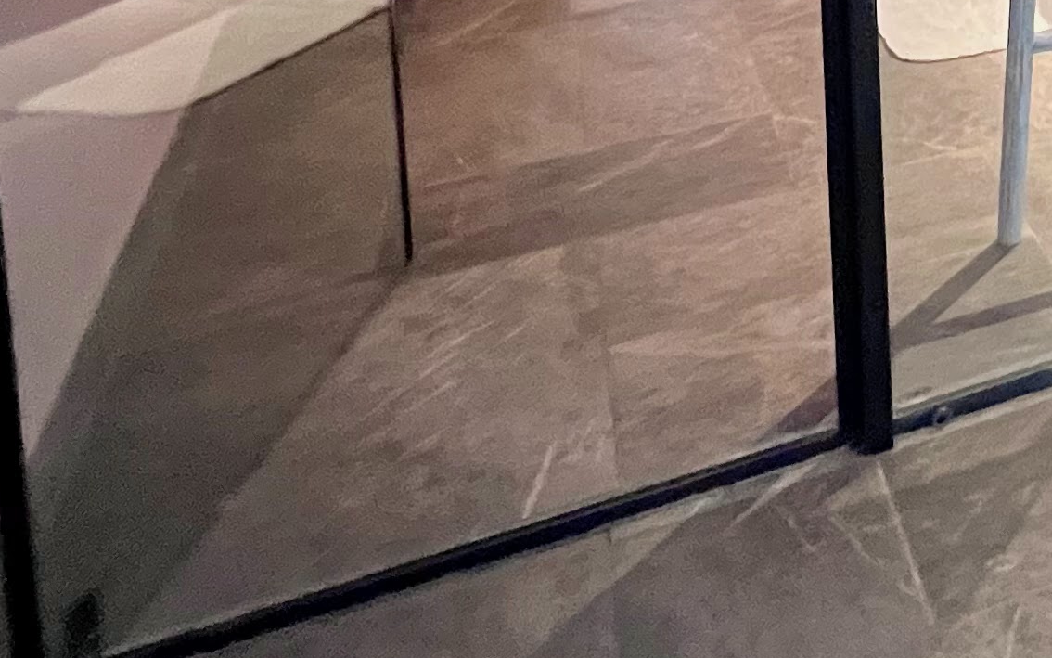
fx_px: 1405
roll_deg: +1.0
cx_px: 1336
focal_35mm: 49
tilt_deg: -5.6
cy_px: -466
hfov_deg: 32.1
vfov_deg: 20.3
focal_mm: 1.57
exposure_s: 1/50
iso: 640
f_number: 1.8
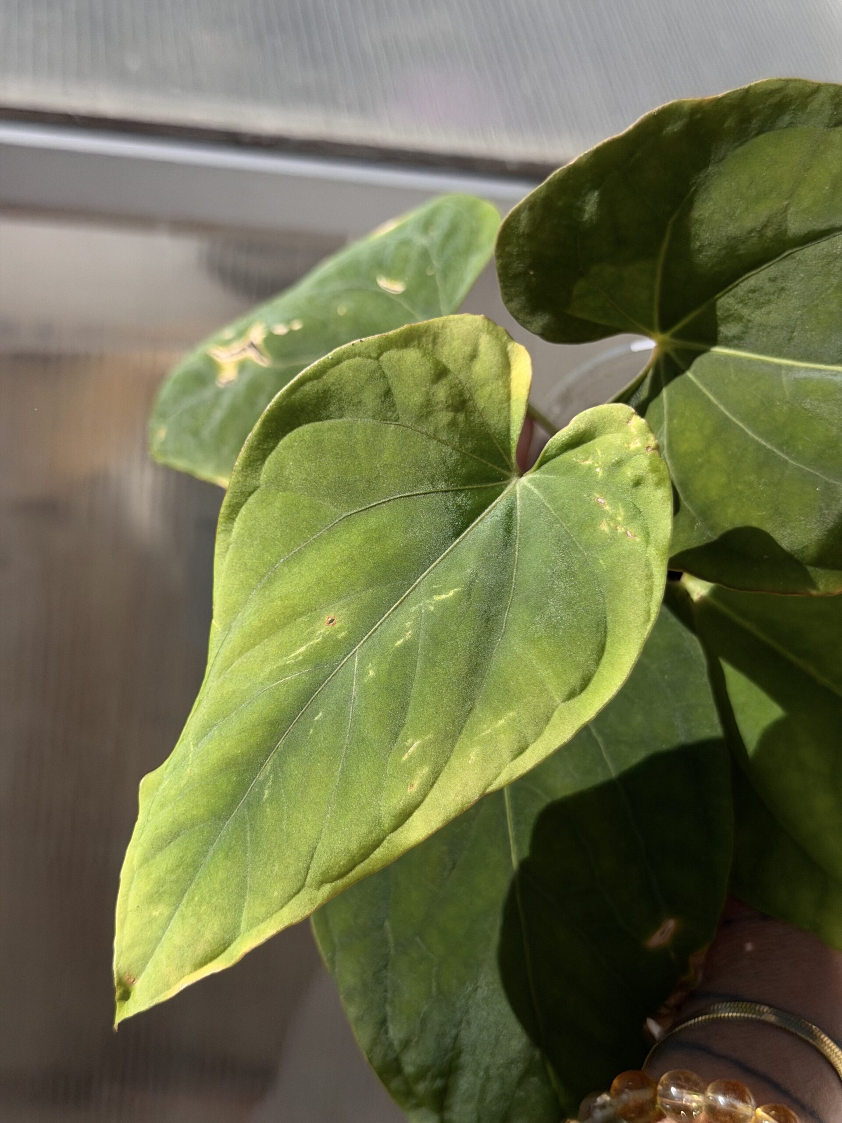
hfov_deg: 30.3
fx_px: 1557
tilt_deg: -23.7
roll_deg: -9.0
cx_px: 421
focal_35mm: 48
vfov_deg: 39.7
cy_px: 562
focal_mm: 6.76
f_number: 1.78
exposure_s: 1/5587
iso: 64
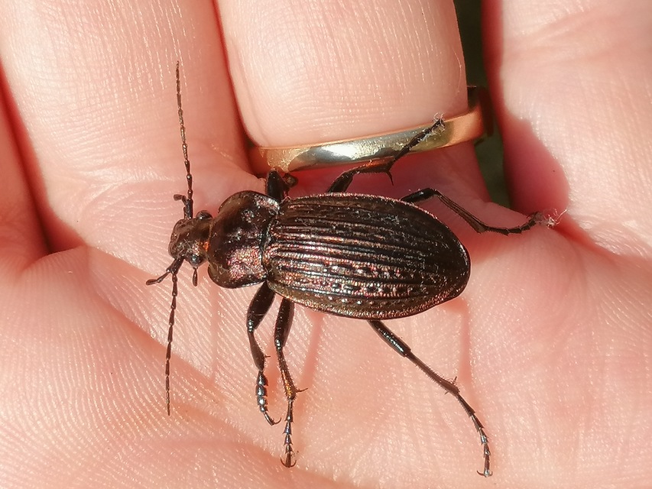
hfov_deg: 18.2
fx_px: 2034
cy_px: 244
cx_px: 326
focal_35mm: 108
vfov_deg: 13.7
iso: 50
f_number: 1.8
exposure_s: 1/1036
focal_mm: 3.95
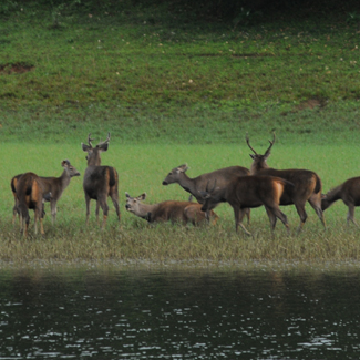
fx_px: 6825
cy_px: 94
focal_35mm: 580
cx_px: 265
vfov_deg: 3.0
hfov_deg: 3.0
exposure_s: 1/100
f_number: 5
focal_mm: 185
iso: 400
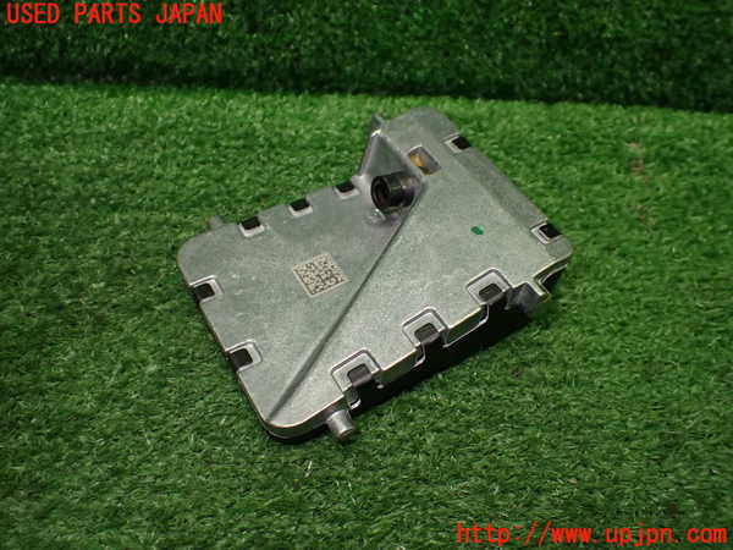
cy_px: 275
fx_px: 635
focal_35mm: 30
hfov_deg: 60.0
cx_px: 366
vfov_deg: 46.8
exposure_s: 1/125
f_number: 2.3
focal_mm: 5.4
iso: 320
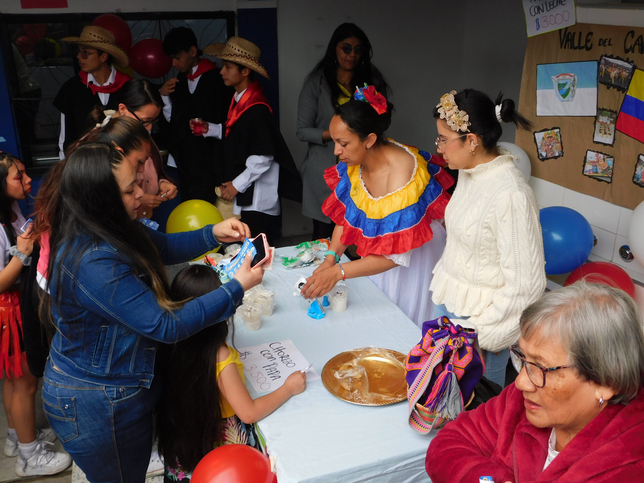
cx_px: 322
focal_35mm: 36
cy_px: 242
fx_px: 670
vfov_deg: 39.7
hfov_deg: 51.4
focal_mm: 6.3
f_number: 3.5
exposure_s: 1/160
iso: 125
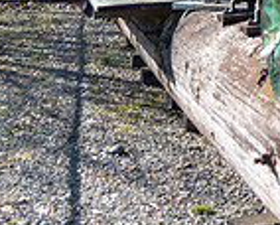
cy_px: -147
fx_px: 954
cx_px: 509
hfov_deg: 14.6
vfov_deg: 12.5
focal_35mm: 115
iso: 200
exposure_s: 1/1600
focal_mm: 30
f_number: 2.8
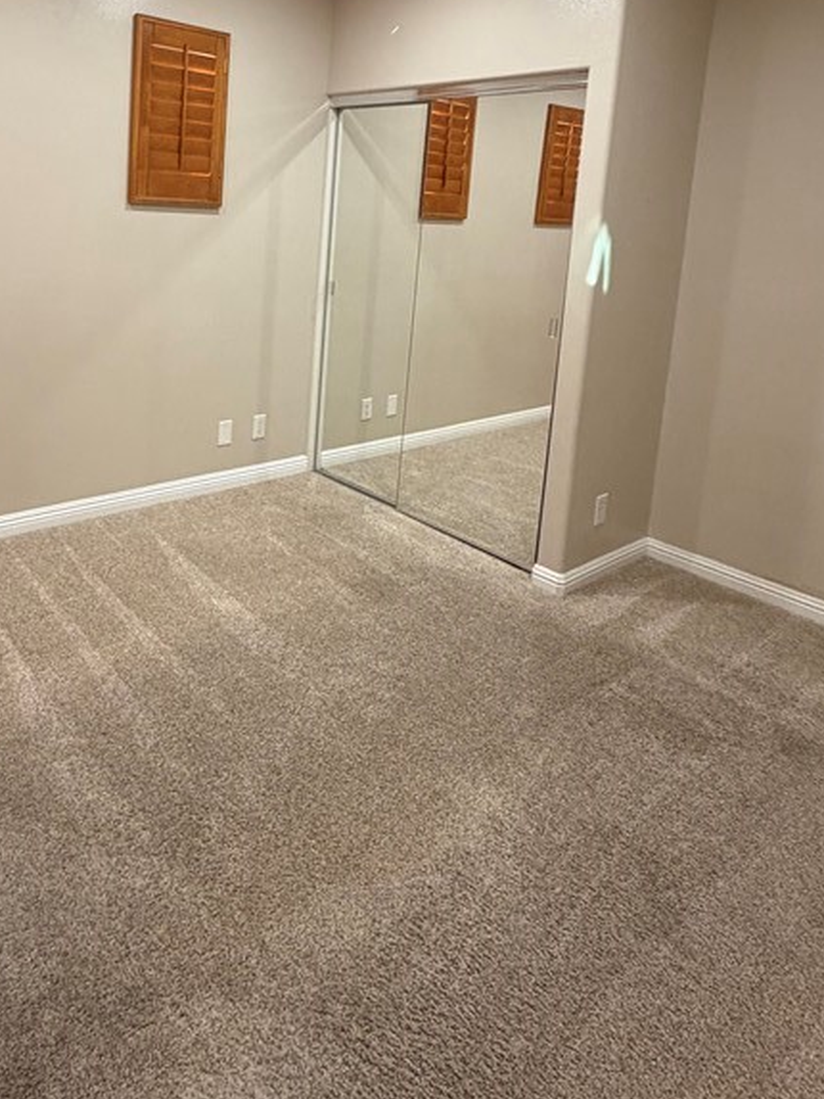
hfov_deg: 53.4
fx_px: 793
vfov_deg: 66.2
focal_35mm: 25
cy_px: 311
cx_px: 251
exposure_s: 1/60
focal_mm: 2.22
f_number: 2.2
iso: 250
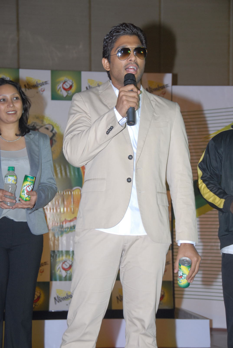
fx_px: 899
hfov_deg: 14.8
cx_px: 116
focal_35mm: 93
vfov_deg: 21.9
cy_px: 174
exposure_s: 1/125
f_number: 5.6
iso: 400
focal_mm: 62
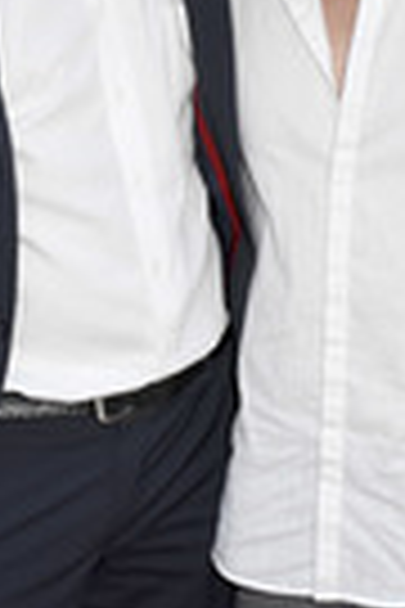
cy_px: 135
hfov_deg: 13.7
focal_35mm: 100
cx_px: 214
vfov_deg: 20.2
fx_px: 1687
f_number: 6.3
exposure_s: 1/60
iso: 800
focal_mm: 20
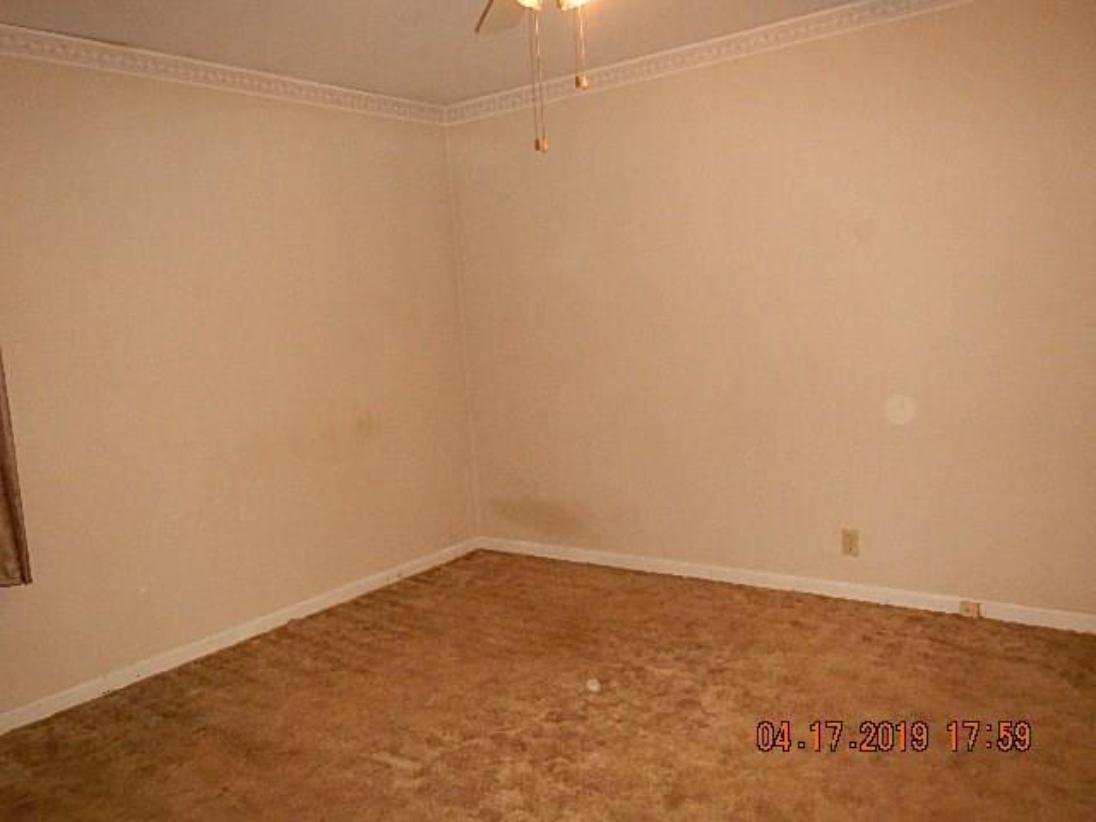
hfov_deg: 63.4
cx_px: 548
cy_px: 411
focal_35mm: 28
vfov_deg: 49.7
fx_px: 887
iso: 1000
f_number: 3.9
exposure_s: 1/30
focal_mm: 5
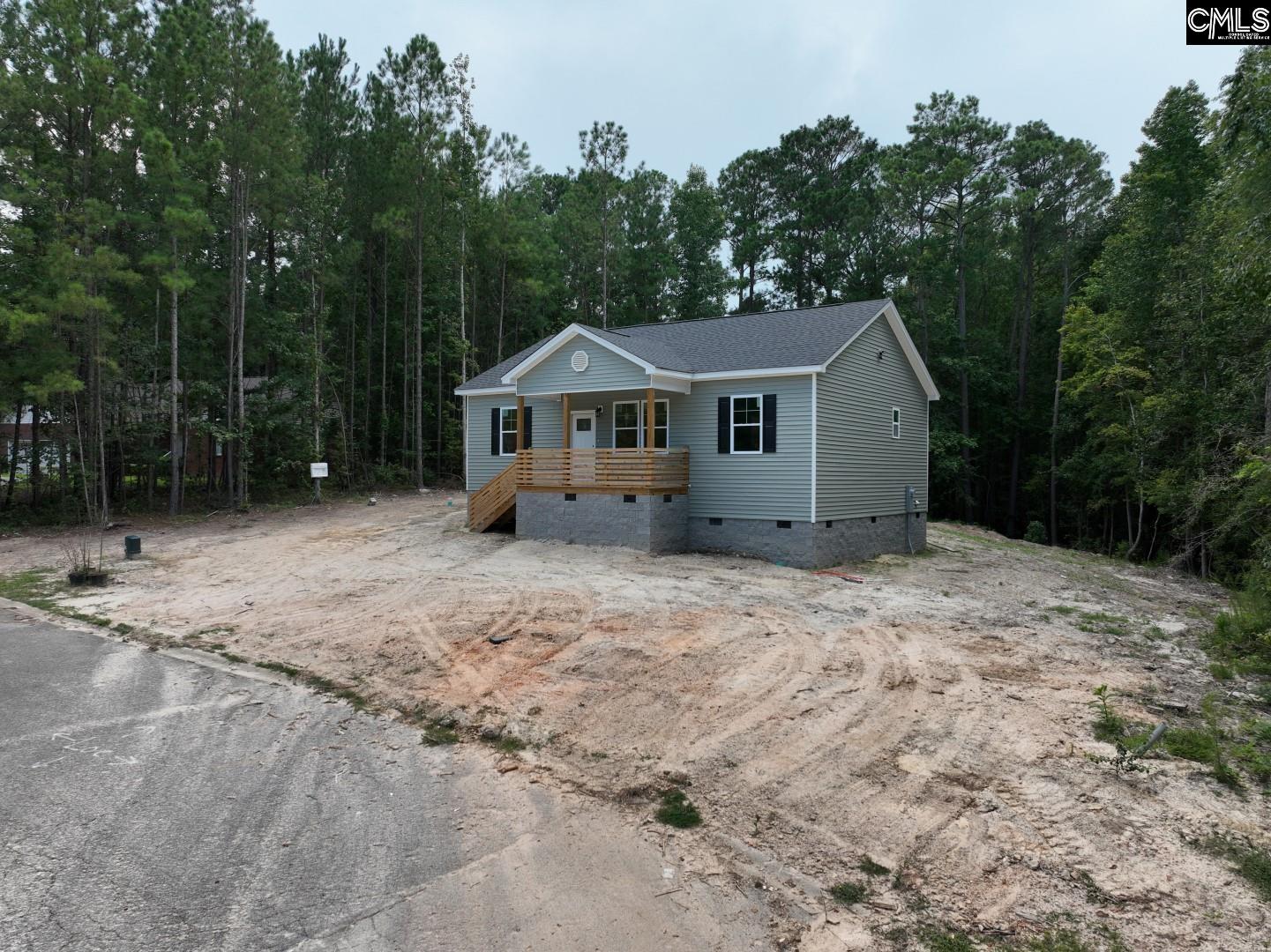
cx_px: 636
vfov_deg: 56.8
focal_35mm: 24
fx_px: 881
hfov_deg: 71.6
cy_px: 476
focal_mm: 12.29
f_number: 2.8
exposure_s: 1/640
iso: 140
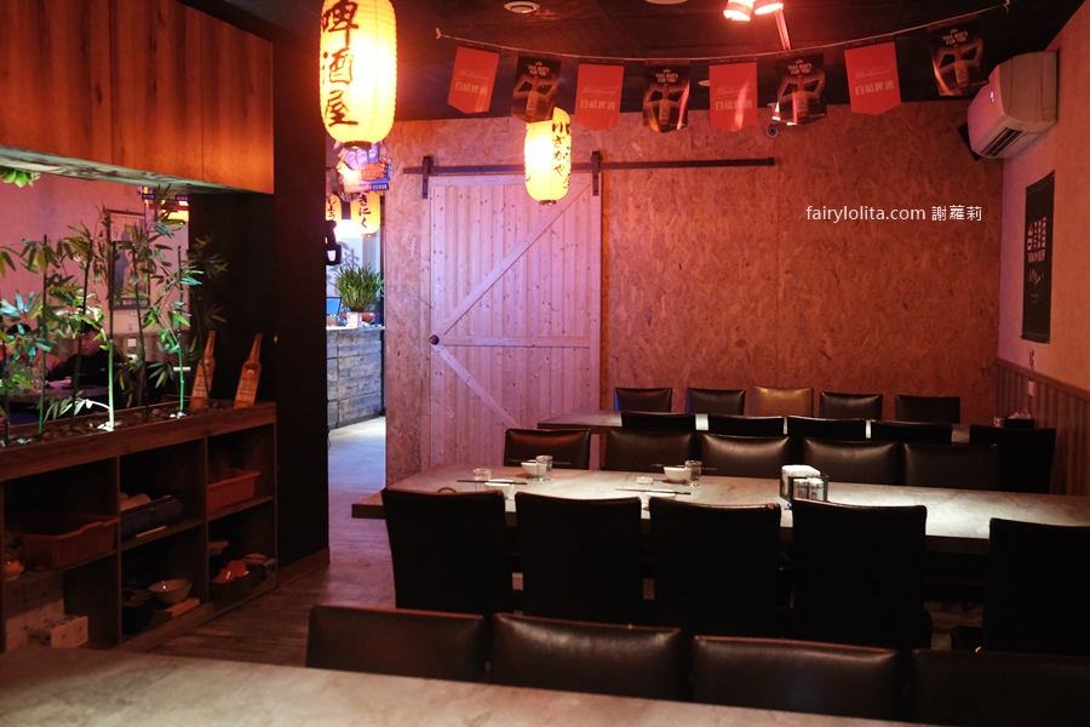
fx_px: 1060
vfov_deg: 37.9
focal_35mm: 35
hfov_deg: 54.4
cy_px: 364
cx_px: 545
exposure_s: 1/125
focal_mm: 23
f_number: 2.8
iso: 10000
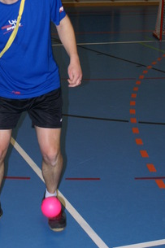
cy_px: 30
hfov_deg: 14.7
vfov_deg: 21.5
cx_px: 67
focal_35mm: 93
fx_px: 639
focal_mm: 35
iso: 400
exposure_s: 1/60
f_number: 5.6
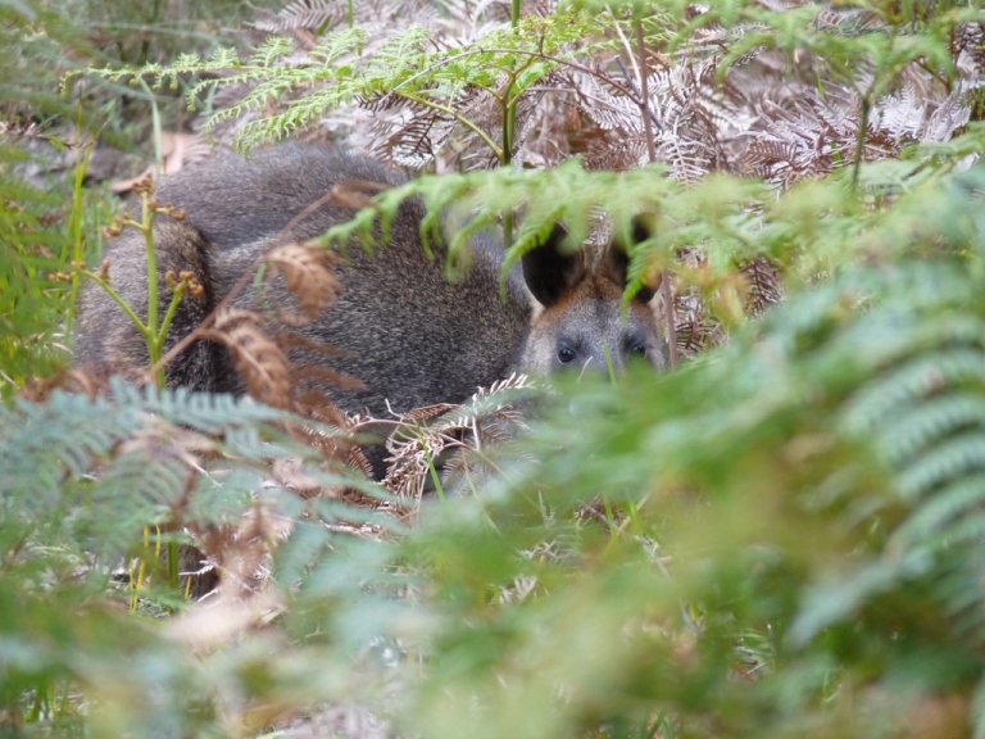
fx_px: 9675
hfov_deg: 5.8
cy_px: 370
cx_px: 492
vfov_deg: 4.4
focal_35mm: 340
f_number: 3.7
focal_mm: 60.5
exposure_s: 1/80
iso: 200
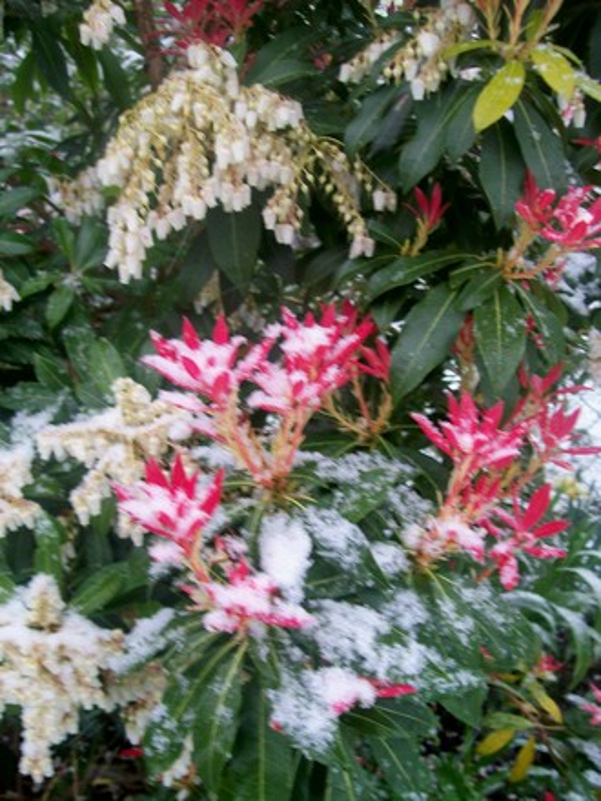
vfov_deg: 51.4
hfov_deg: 39.7
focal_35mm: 36
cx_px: 300
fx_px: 833
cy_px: 400
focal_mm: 6
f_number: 2.7
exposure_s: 1/33.6
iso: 80
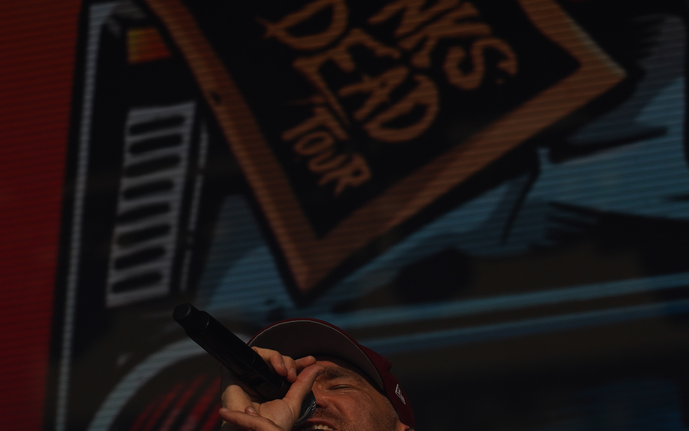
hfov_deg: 9.9
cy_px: 420
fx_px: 3962
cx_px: 400
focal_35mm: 211
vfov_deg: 6.2
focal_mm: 105
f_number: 8
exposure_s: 1/1600
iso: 100
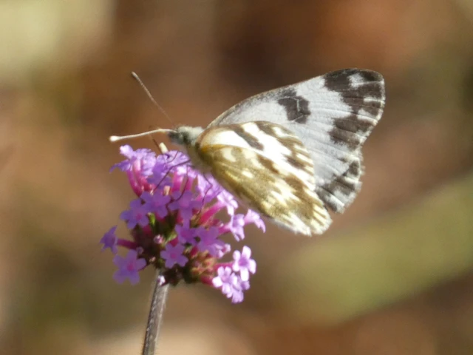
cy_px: 178
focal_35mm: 1196
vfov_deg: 1.2
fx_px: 16342
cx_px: 236
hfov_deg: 1.7
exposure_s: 1/320
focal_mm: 214.2
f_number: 5.9
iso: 400
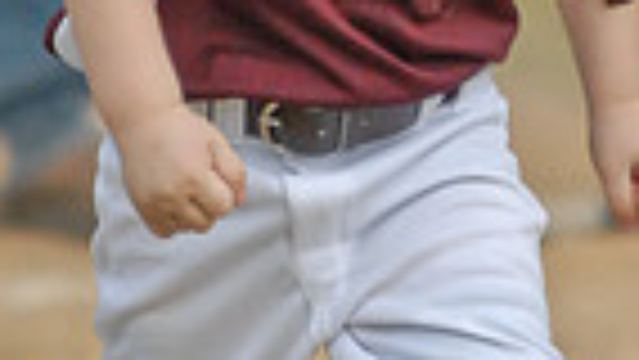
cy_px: 94
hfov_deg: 2.2
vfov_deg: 1.2
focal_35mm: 996
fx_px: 16882
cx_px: 380
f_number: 2.8
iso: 1000
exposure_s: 1/6400
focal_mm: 200
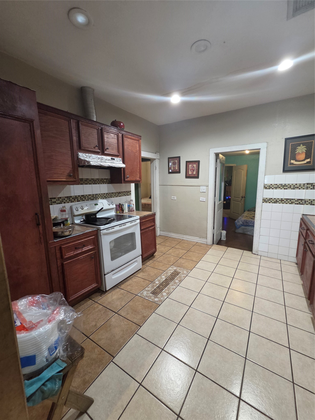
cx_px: 158
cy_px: 210
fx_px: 158
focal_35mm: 13
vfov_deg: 106.2
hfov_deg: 89.9
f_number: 2.2
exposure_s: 1/60
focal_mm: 2.2
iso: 800
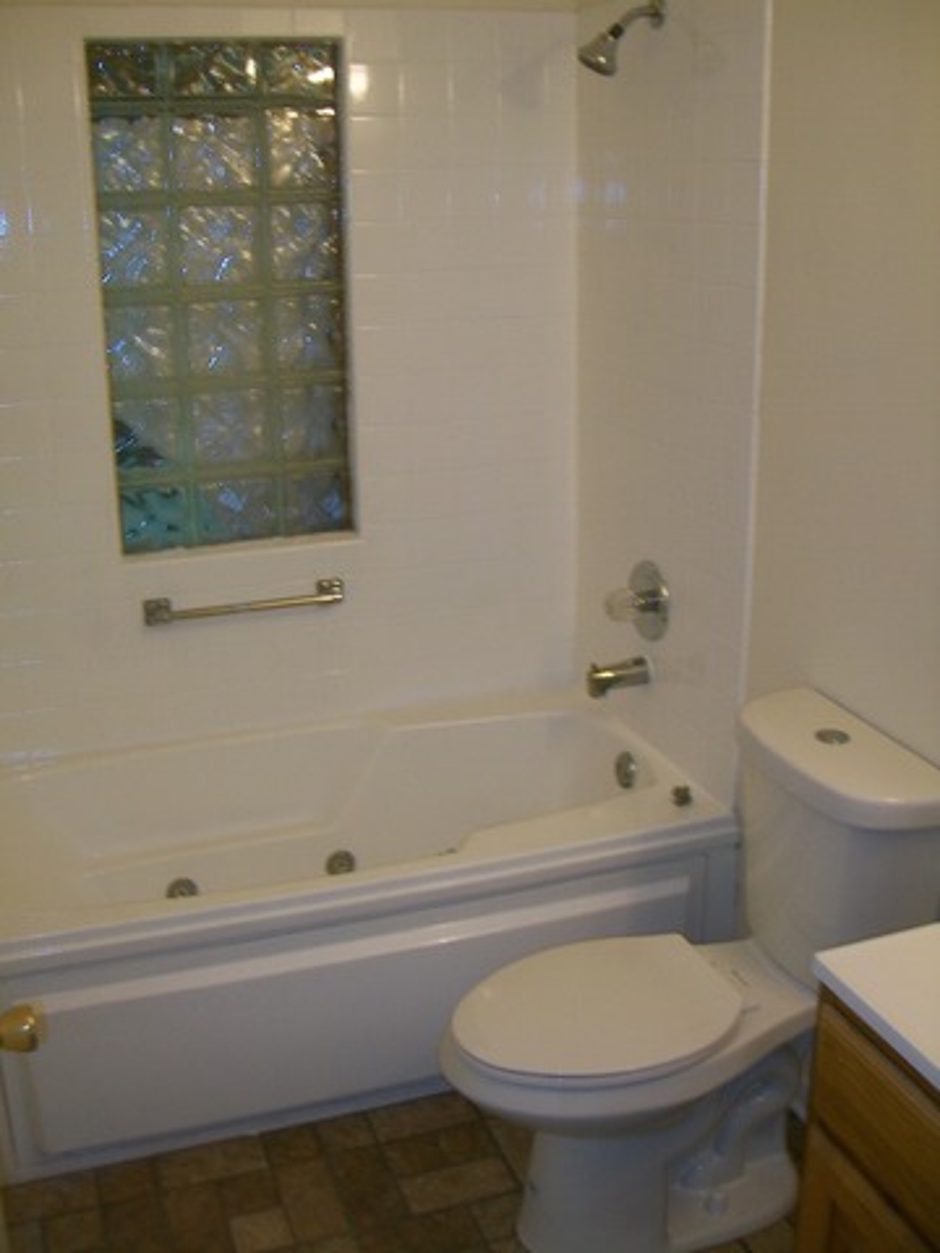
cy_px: 626
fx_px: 1303
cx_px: 470
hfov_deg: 39.7
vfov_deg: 51.4
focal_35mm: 36
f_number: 2.7
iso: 80
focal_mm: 6
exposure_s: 1/30
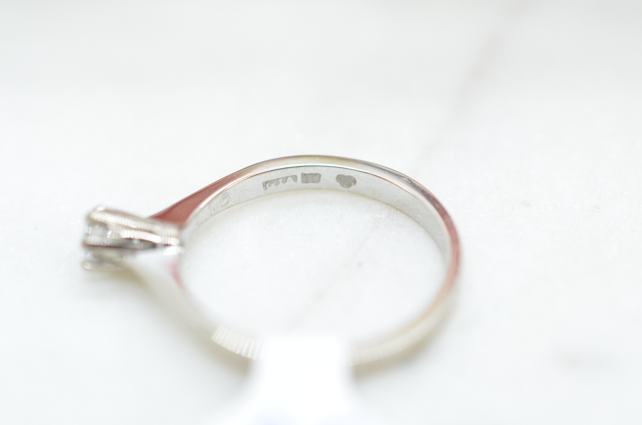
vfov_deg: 18.8
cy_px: 181
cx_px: 335
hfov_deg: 28.1
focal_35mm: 72
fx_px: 1281
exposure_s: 1/1000
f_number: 5
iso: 3200
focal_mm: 40
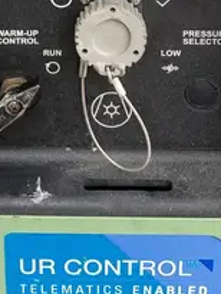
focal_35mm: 100
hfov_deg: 14.8
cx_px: 95
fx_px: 850
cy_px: -84
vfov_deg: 18.3
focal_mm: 3.99
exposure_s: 1/121
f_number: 1.8
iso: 32
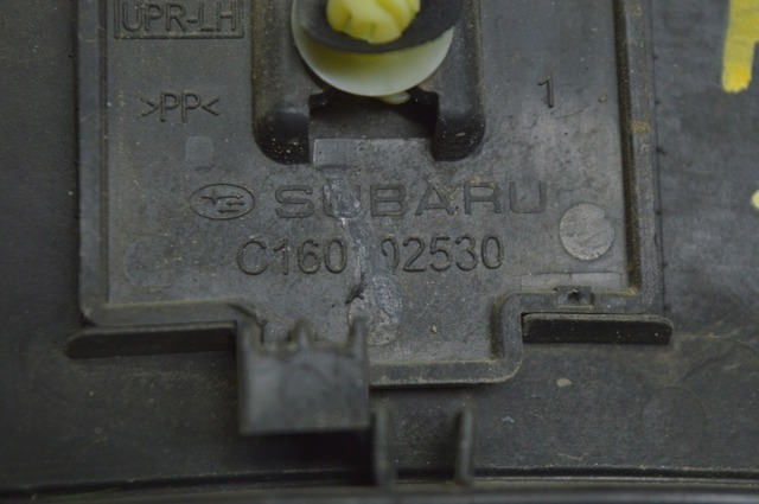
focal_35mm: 82
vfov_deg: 16.5
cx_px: 380
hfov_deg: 24.6
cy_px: 252
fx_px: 1737
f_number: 5.6
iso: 400
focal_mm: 55
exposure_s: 1/40
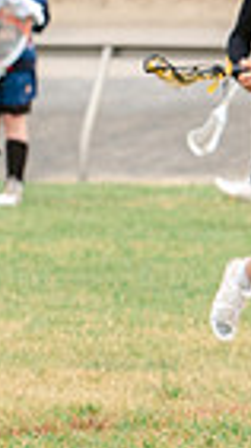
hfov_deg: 1.4
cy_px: 240
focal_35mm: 881
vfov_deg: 2.5
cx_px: 642
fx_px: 10455
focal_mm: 125
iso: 400
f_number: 5.6
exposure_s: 1/500
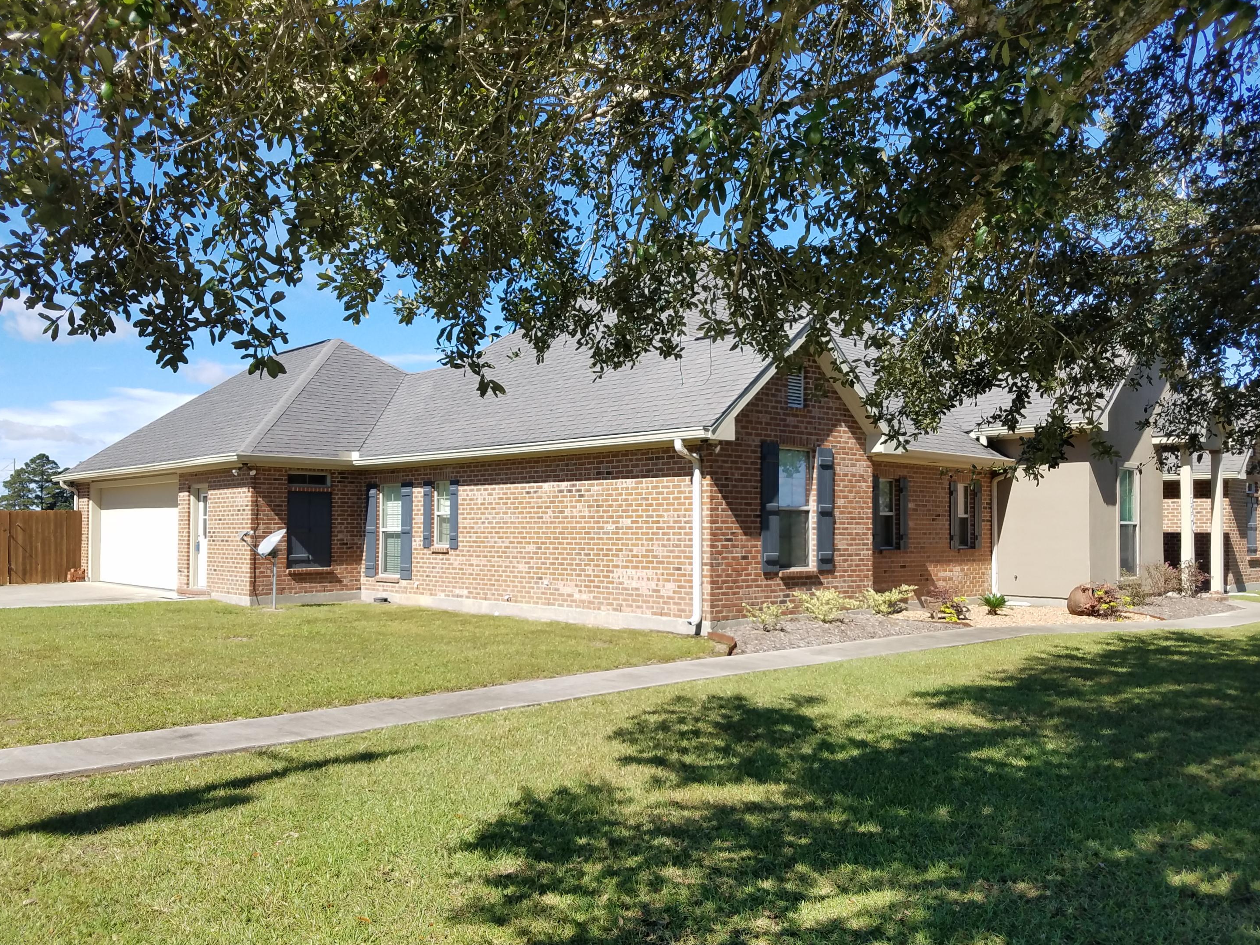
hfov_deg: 65.3
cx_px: 610
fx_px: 983
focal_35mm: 27
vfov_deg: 51.4
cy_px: 479
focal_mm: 4.2
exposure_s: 1/1928
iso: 50
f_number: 1.7
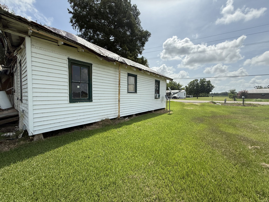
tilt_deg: -2.0
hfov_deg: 102.1
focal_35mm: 14
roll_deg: -0.7
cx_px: 134
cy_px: 101
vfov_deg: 85.7
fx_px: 109
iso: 50
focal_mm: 2.22
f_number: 2.2
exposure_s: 1/2237
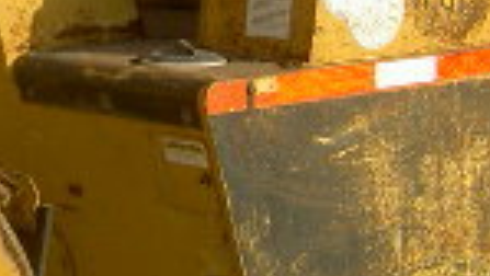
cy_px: -39
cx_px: 95
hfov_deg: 13.5
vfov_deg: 7.6
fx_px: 2067
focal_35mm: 159
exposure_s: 1/400
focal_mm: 5.6
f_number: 4.7
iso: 50
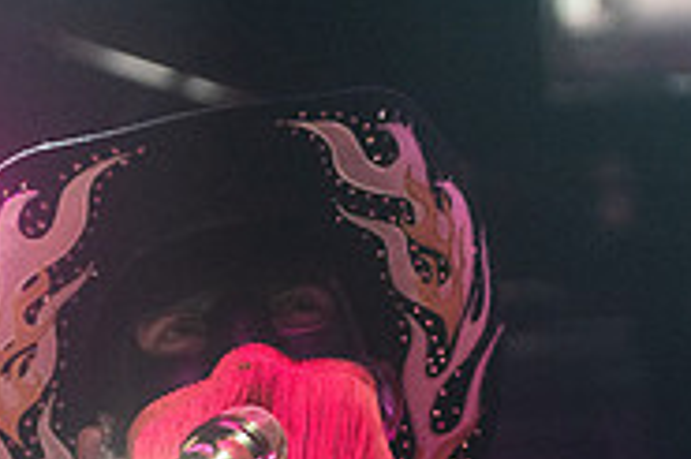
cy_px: 595
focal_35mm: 220
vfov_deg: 6.2
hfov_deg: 9.4
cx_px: 299
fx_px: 4219
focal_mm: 70
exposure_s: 1/160
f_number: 3.2
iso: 3200
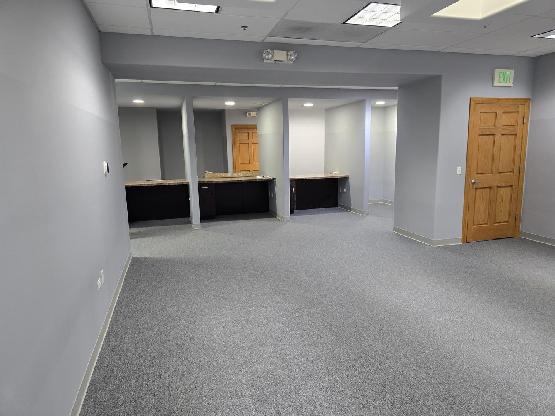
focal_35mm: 23
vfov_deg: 58.9
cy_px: 208
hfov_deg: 73.9
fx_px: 369
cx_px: 278
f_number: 1.7
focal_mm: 6.3
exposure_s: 1/120
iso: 400
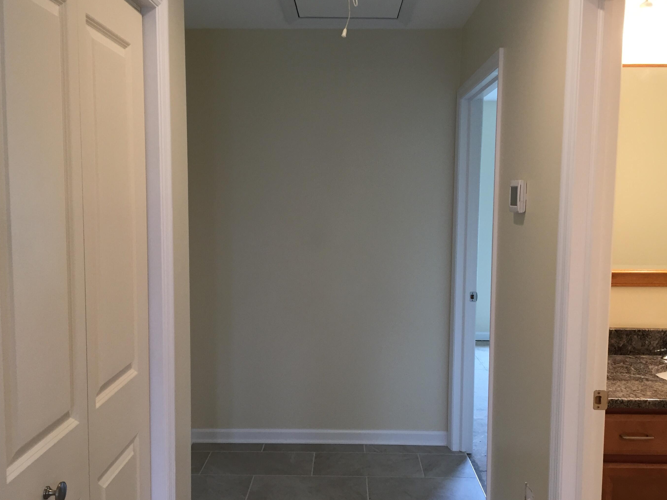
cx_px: 338
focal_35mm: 32
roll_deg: -1.5
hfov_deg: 56.8
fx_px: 617
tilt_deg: -5.3
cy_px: 256
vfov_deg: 44.2
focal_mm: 4.15
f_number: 2.2
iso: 50
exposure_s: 1/30
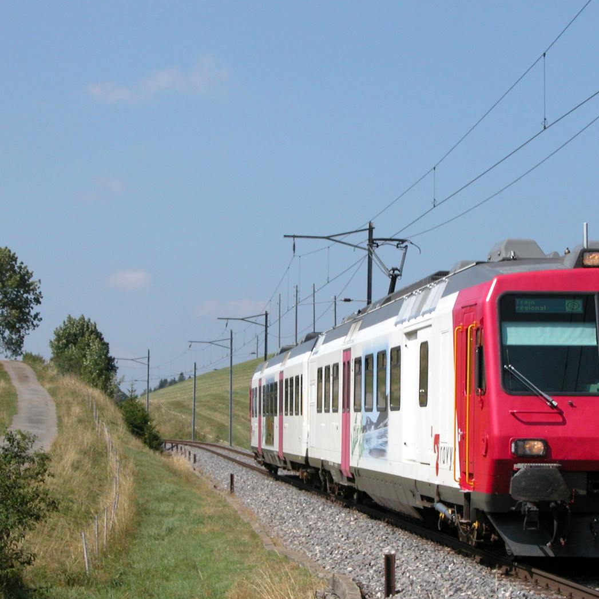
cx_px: 293
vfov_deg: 16.3
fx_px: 2095
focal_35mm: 107
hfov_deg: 16.3
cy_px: 360
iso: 100
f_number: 6.5
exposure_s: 1/548
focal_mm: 16.8
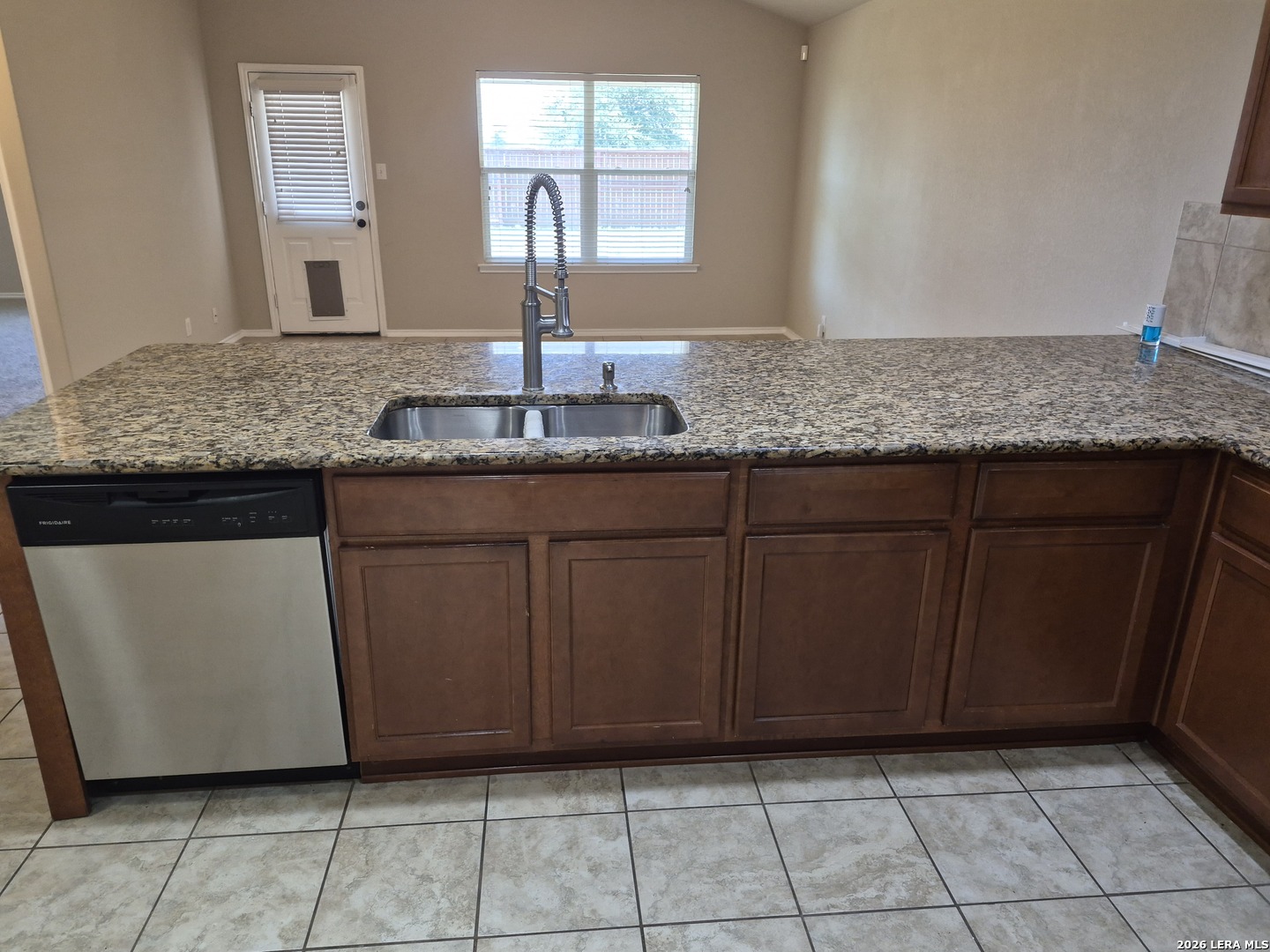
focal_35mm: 23
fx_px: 844
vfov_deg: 58.9
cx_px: 635
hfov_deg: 73.9
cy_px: 476
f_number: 1.8
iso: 320
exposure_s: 1/120
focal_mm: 5.4
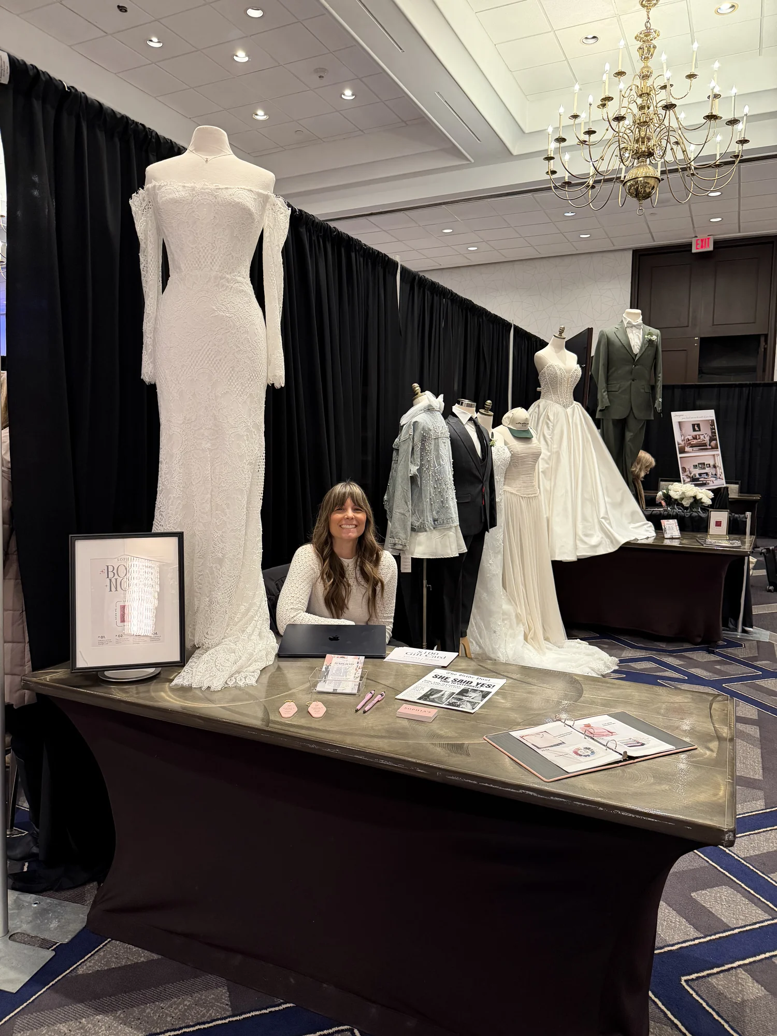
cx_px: 388
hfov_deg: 56.8
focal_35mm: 24
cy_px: 518
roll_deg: -0.5
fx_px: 718
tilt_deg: -5.2
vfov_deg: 71.6
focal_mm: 6.76
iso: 400
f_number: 1.78
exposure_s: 1/60
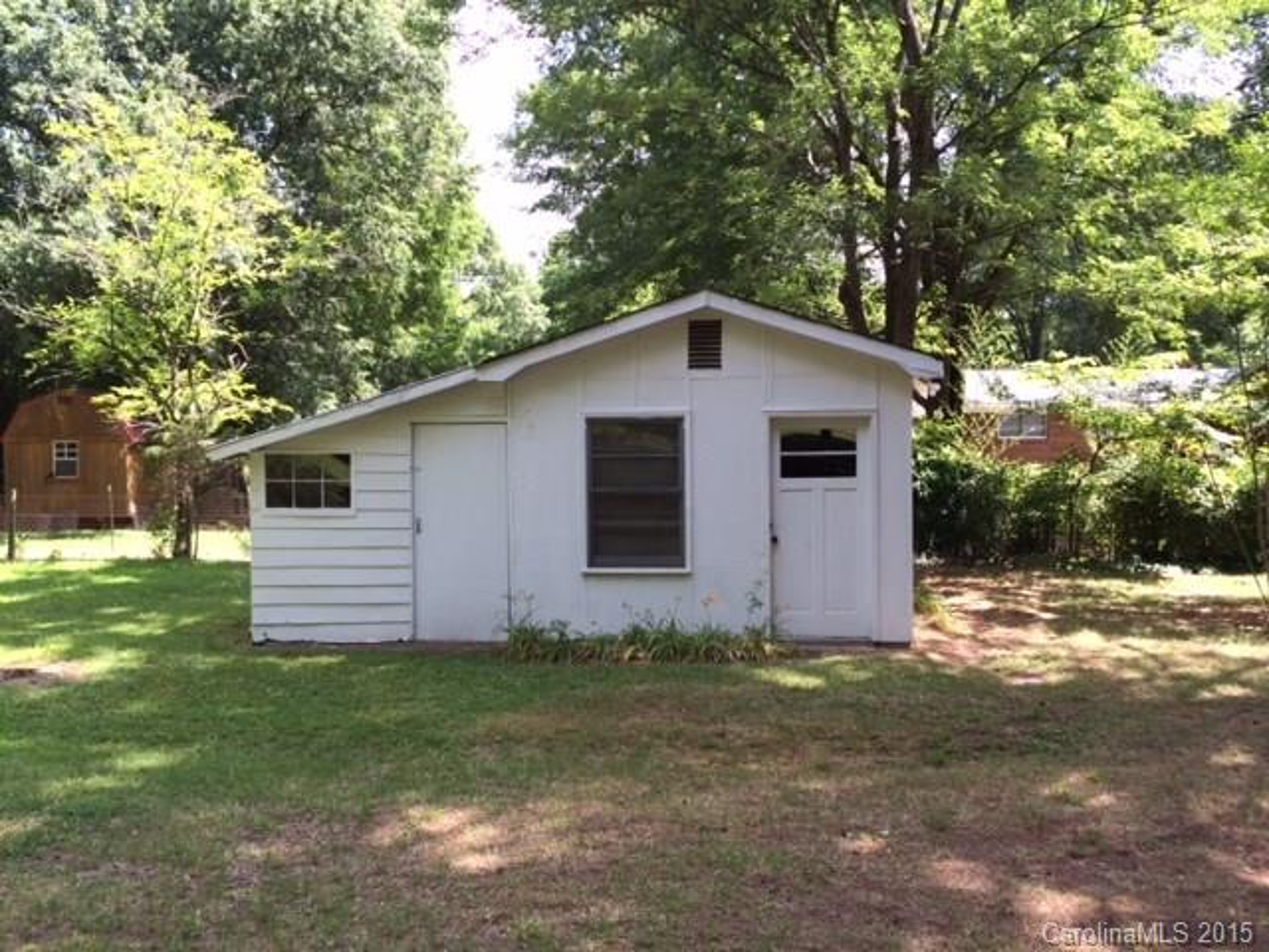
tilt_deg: -1.6
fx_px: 1063
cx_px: 634
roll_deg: +1.8
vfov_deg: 48.2
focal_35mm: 29
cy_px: 476
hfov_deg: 61.7
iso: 32
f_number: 2.2
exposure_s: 1/326
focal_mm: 4.15
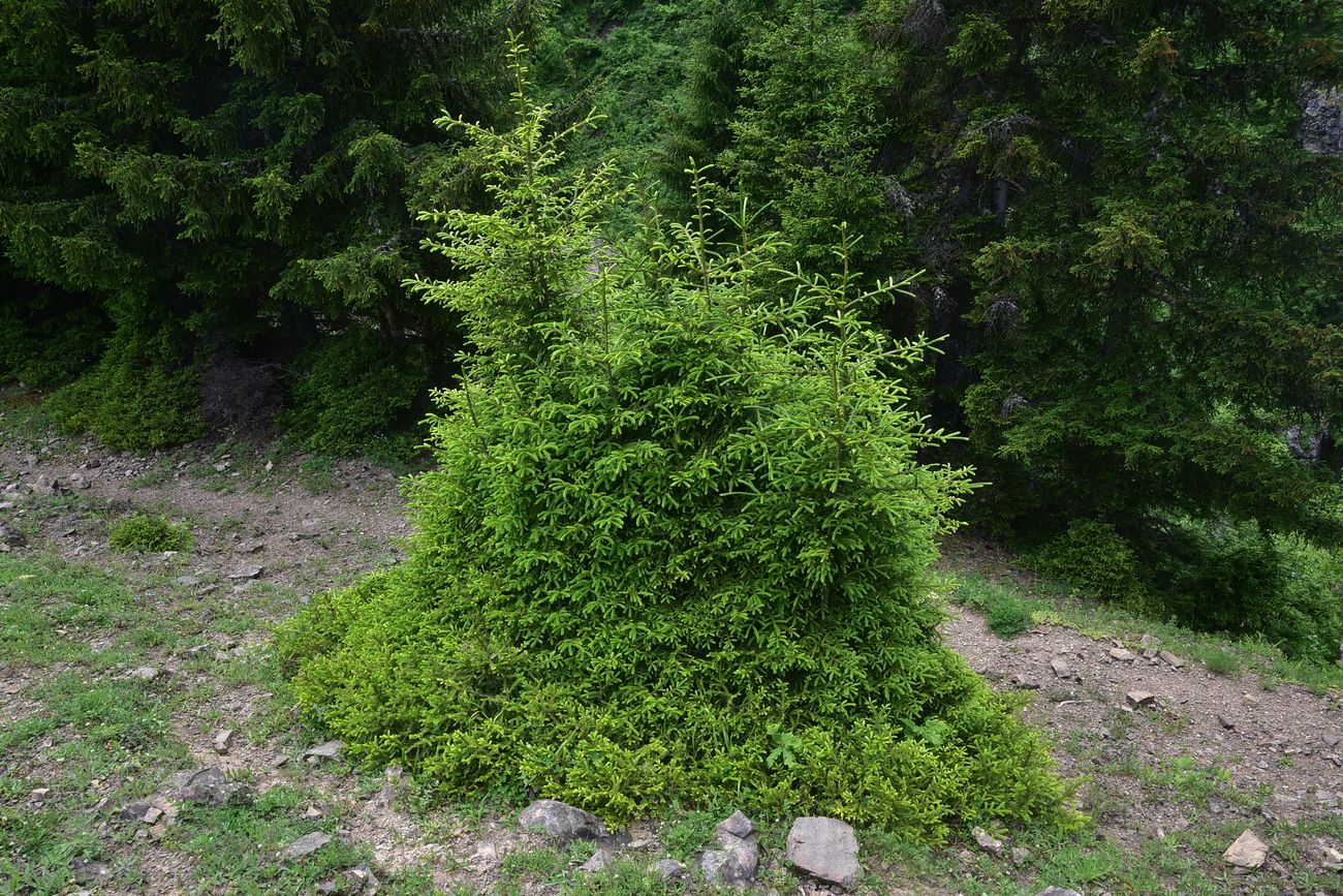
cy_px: 448
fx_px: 1865
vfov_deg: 27.0
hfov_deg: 39.6
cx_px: 672
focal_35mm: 50
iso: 320
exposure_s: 1/125
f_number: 11
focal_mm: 50
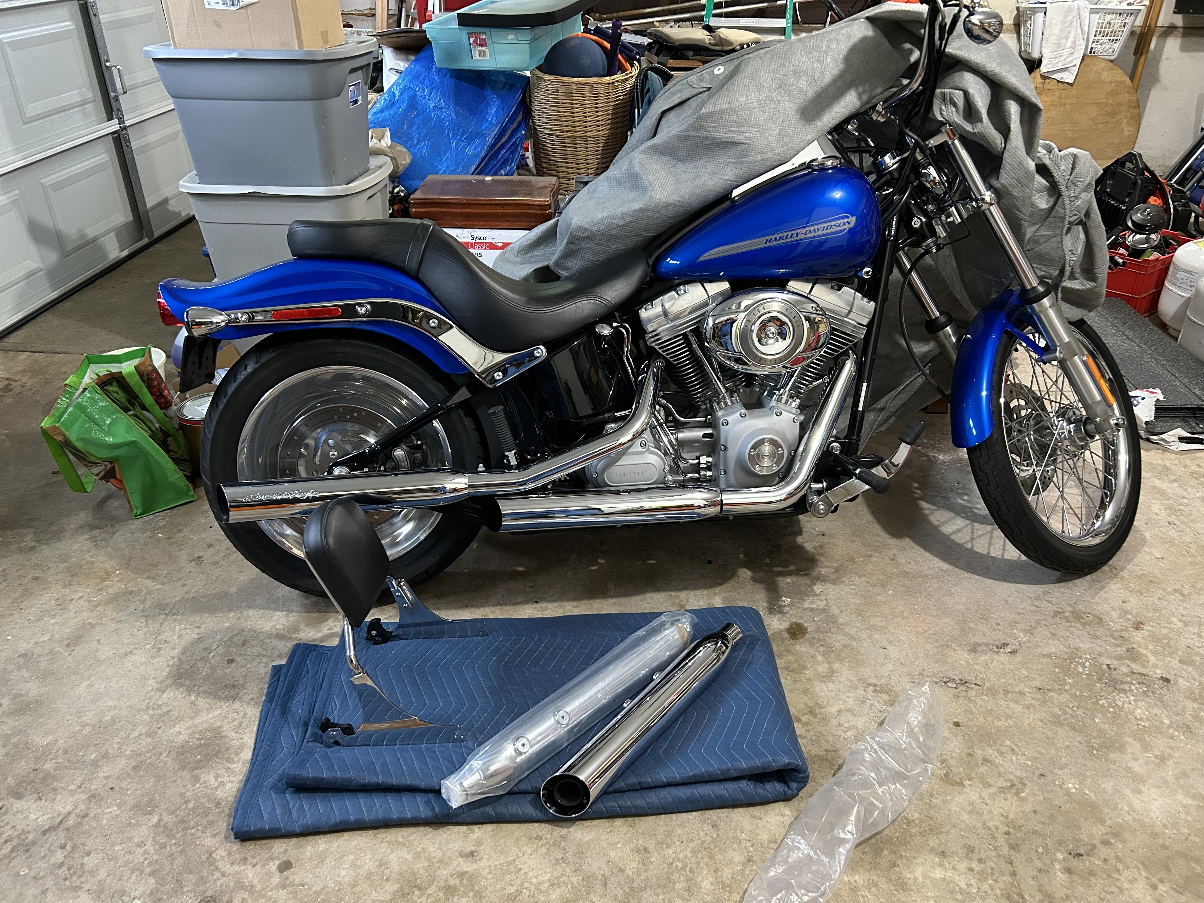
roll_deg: +0.3
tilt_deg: -30.8
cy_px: 452
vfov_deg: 53.1
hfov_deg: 67.3
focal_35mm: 26
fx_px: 904
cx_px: 602
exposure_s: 1/60
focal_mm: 5.7
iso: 400
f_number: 1.5
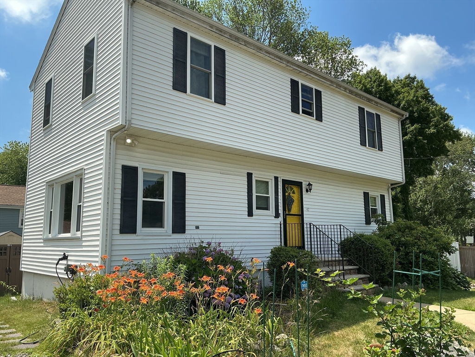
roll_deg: +1.2
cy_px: 178
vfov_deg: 48.2
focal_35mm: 29
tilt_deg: +9.3
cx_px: 238
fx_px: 398
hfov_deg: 61.7
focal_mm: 3
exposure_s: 1/1534
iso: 25
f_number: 1.8
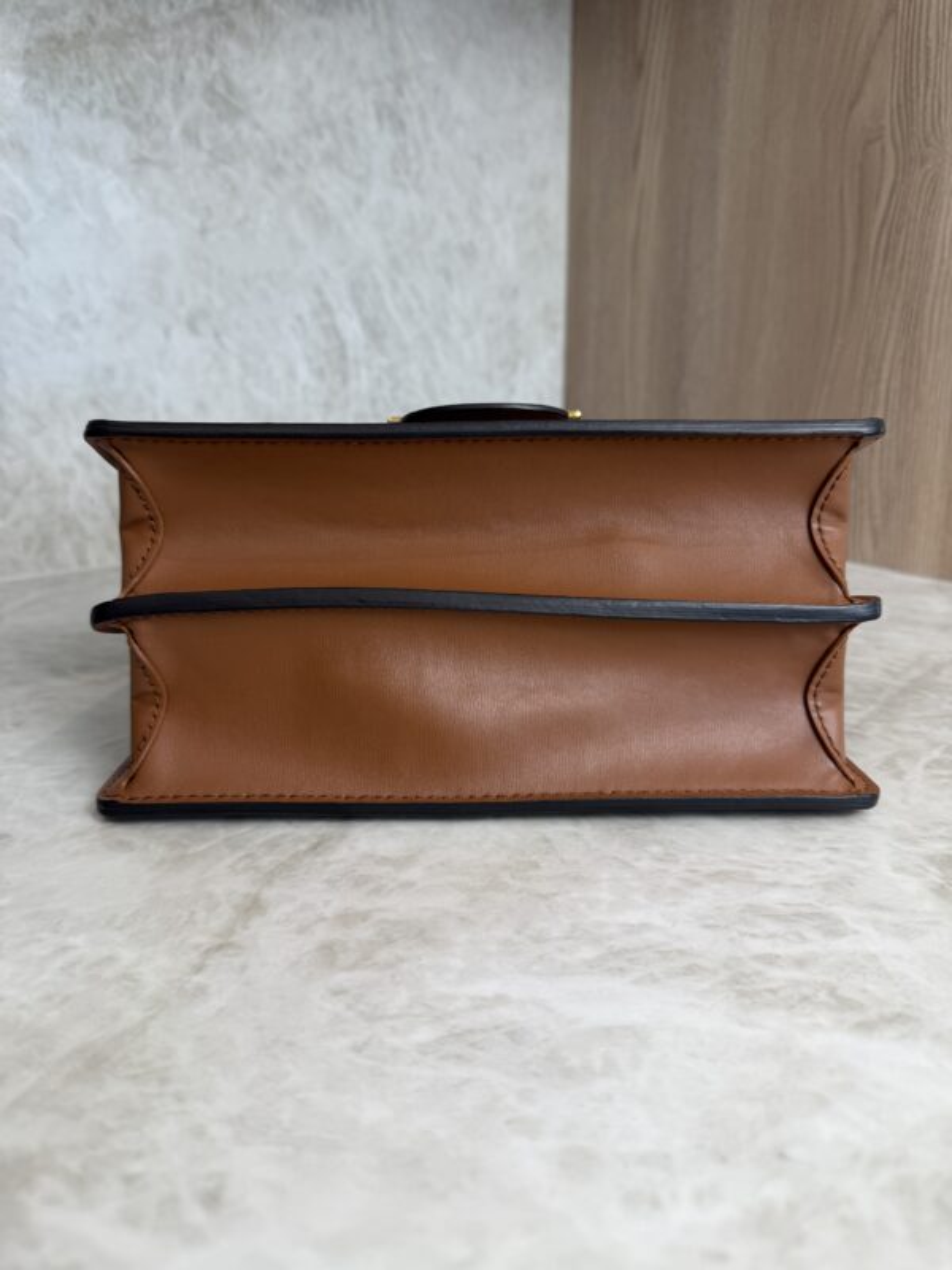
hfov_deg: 56.8
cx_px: 476
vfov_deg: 71.6
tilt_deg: -17.5
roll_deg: -0.7
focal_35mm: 24
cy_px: 635
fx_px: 880
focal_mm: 6.76
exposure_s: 1/120
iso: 80
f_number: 1.78
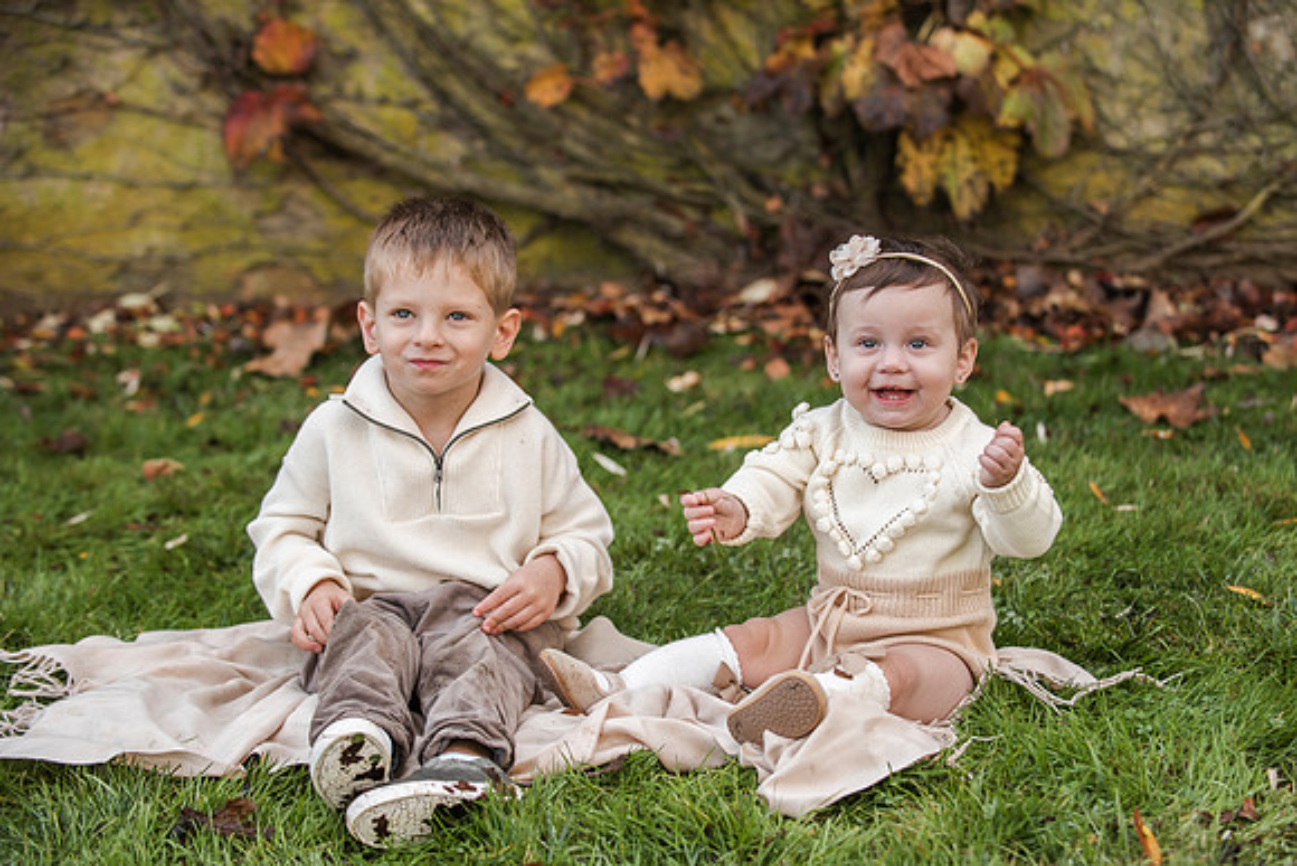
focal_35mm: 84
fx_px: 3013
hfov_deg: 24.3
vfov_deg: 16.3
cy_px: 464
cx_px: 695
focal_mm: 78
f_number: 3.5
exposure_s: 1/1000
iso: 800
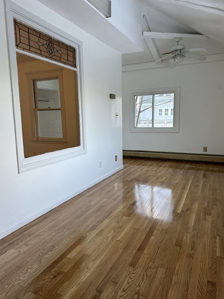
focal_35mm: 25
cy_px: 146
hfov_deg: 54.9
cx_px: 111
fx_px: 216
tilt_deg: -8.4
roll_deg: +0.7
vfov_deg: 69.4
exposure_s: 1/120
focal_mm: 6.86
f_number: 1.78
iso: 80
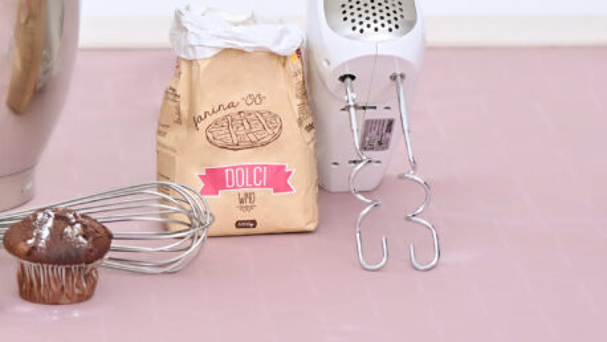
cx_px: -16
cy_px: -30
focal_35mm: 240
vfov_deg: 5.1
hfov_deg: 8.9
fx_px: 3864
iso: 3200
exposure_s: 1/250
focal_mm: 105
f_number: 5.6
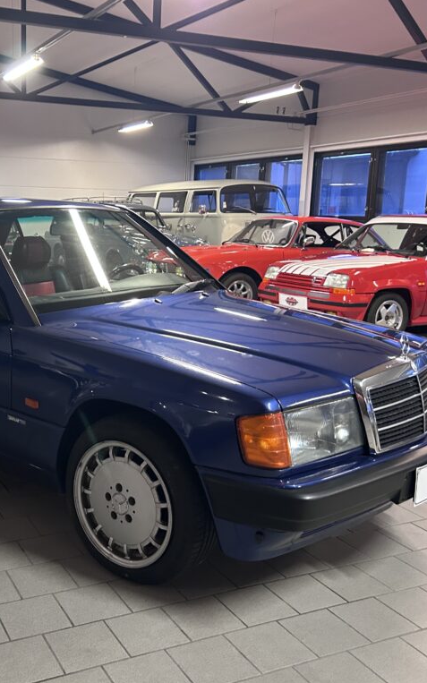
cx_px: 98
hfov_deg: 33.6
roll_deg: -0.7
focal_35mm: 37
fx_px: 689
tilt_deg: -8.7
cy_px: 342
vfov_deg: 52.7
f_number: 1.5
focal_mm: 5.7
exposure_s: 1/33
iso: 400
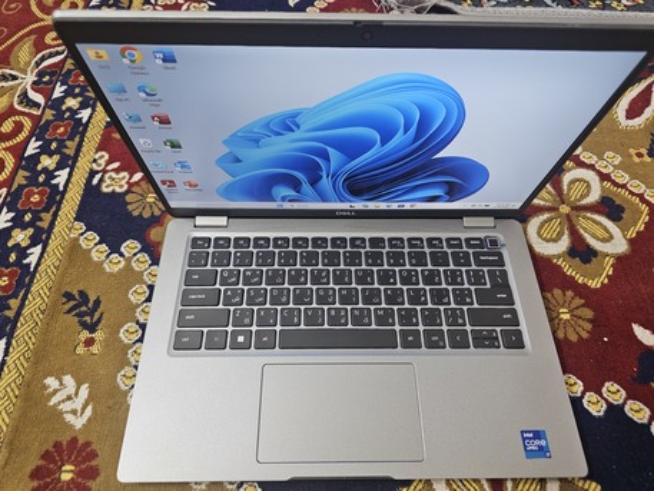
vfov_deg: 58.9
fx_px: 435
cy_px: 246
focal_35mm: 23
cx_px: 327
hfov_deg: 73.9
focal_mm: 6.3
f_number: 1.7
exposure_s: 1/120
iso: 640
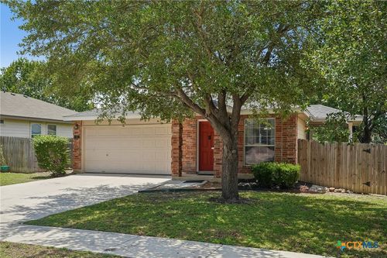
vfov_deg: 37.8
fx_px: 376
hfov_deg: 54.5
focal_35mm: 35
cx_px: 194
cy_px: 129
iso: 100
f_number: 8
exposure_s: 1/100
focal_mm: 35
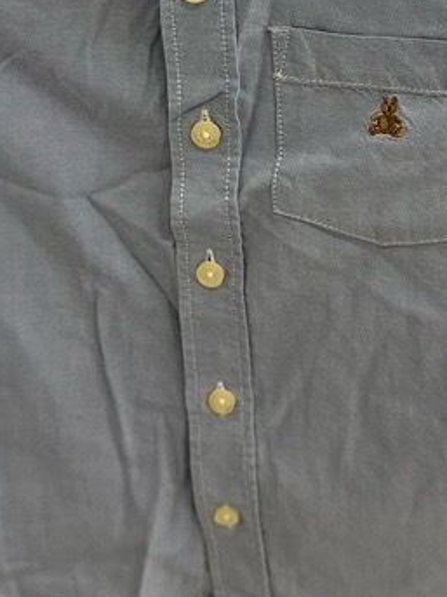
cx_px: 230
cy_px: 97
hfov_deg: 21.0
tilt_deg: -26.2
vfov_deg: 27.1
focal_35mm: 70
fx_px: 1206
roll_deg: +1.2
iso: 320
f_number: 1.78
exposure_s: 1/50
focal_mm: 6.86
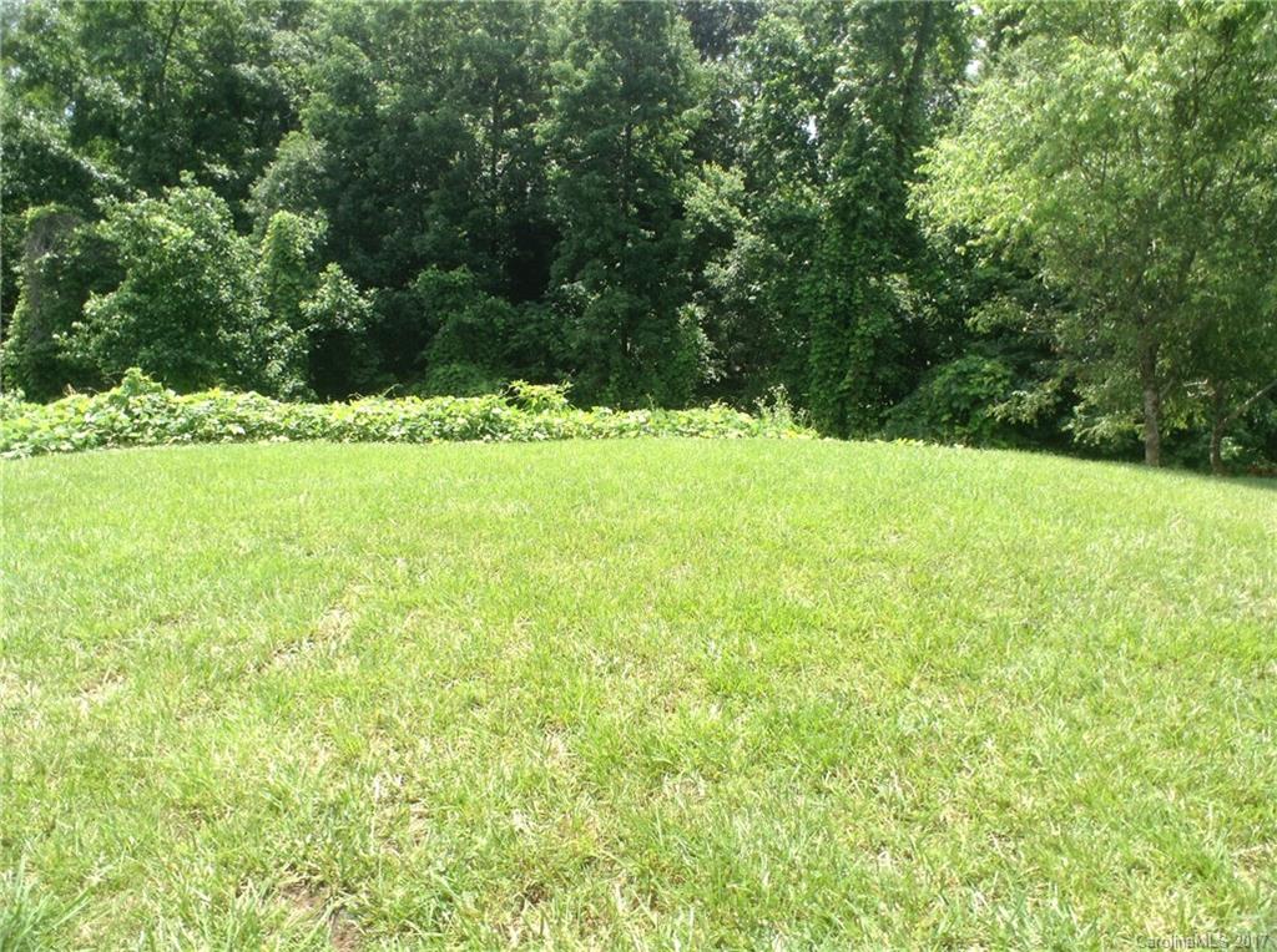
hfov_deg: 55.4
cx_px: 638
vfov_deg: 42.8
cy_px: 476
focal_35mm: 33
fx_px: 1215
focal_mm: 3.3
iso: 25
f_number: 2.4
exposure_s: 1/432
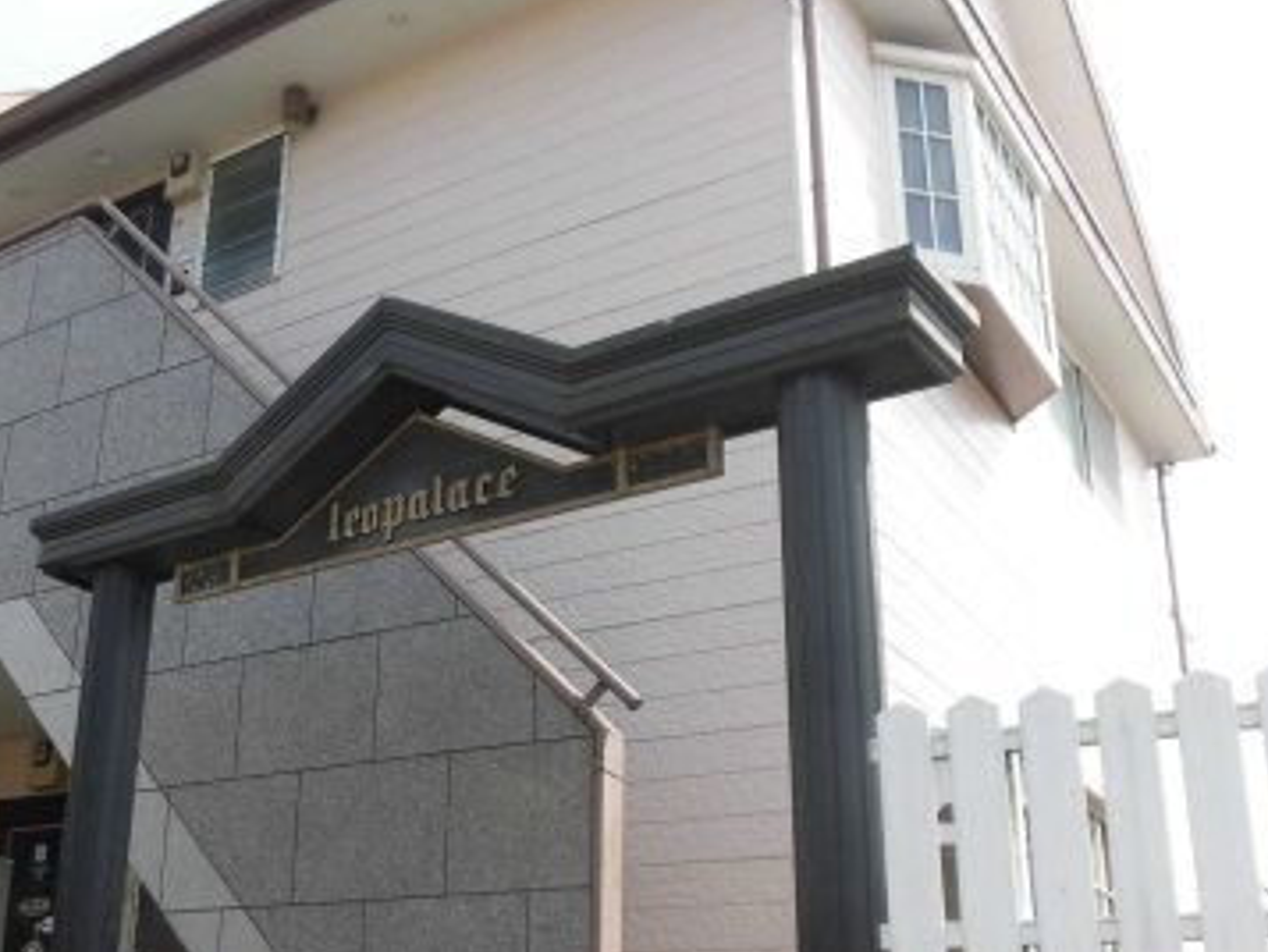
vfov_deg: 33.6
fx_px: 1576
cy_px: 547
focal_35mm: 43
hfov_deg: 42.1
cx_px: 270
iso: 100
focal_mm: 4.3
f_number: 3.1
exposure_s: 1/640
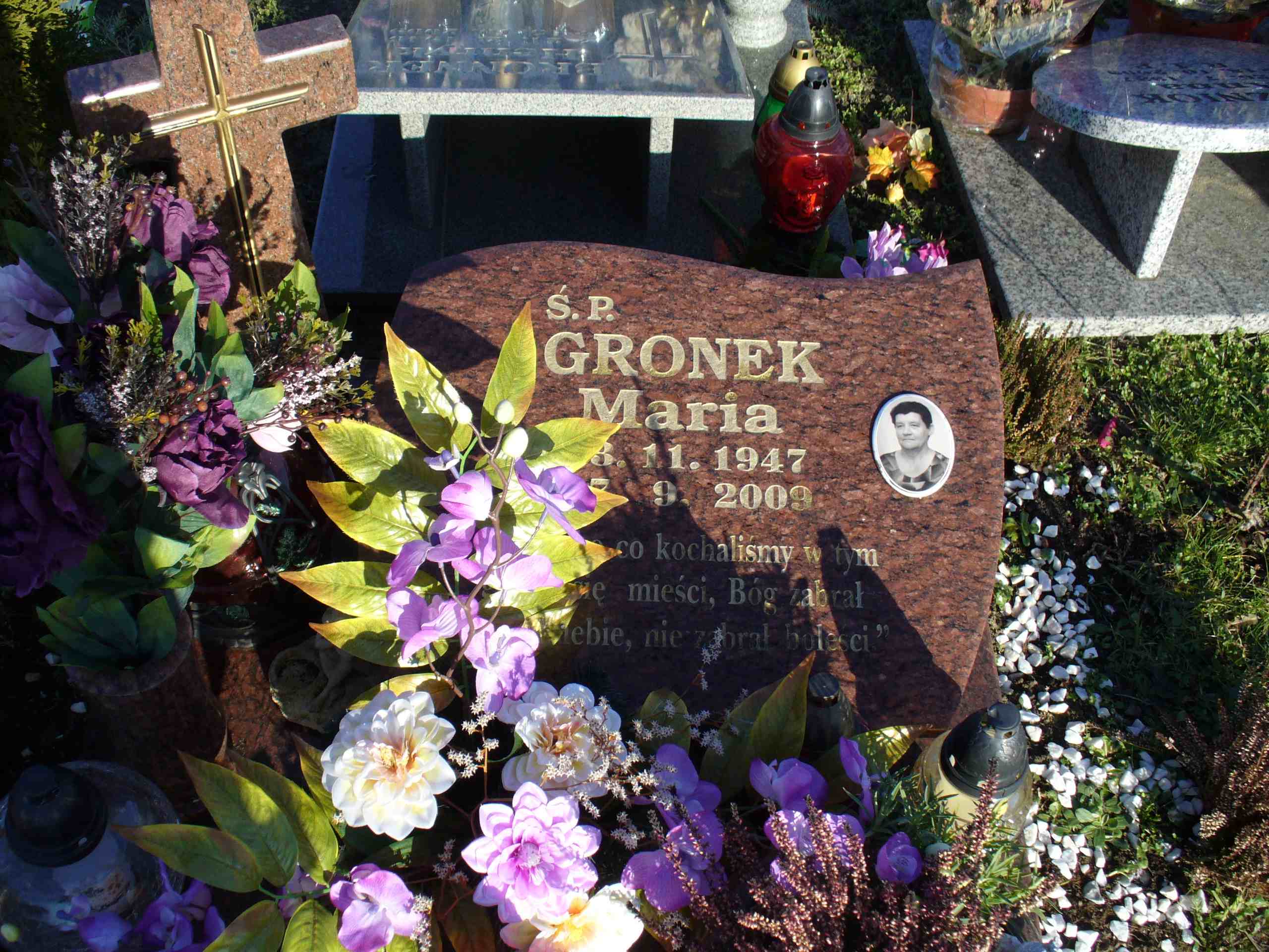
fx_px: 1356
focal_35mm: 37
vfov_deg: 38.7
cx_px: 634
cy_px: 476
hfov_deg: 50.1
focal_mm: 6.1
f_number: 5.6
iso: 80
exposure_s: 1/160
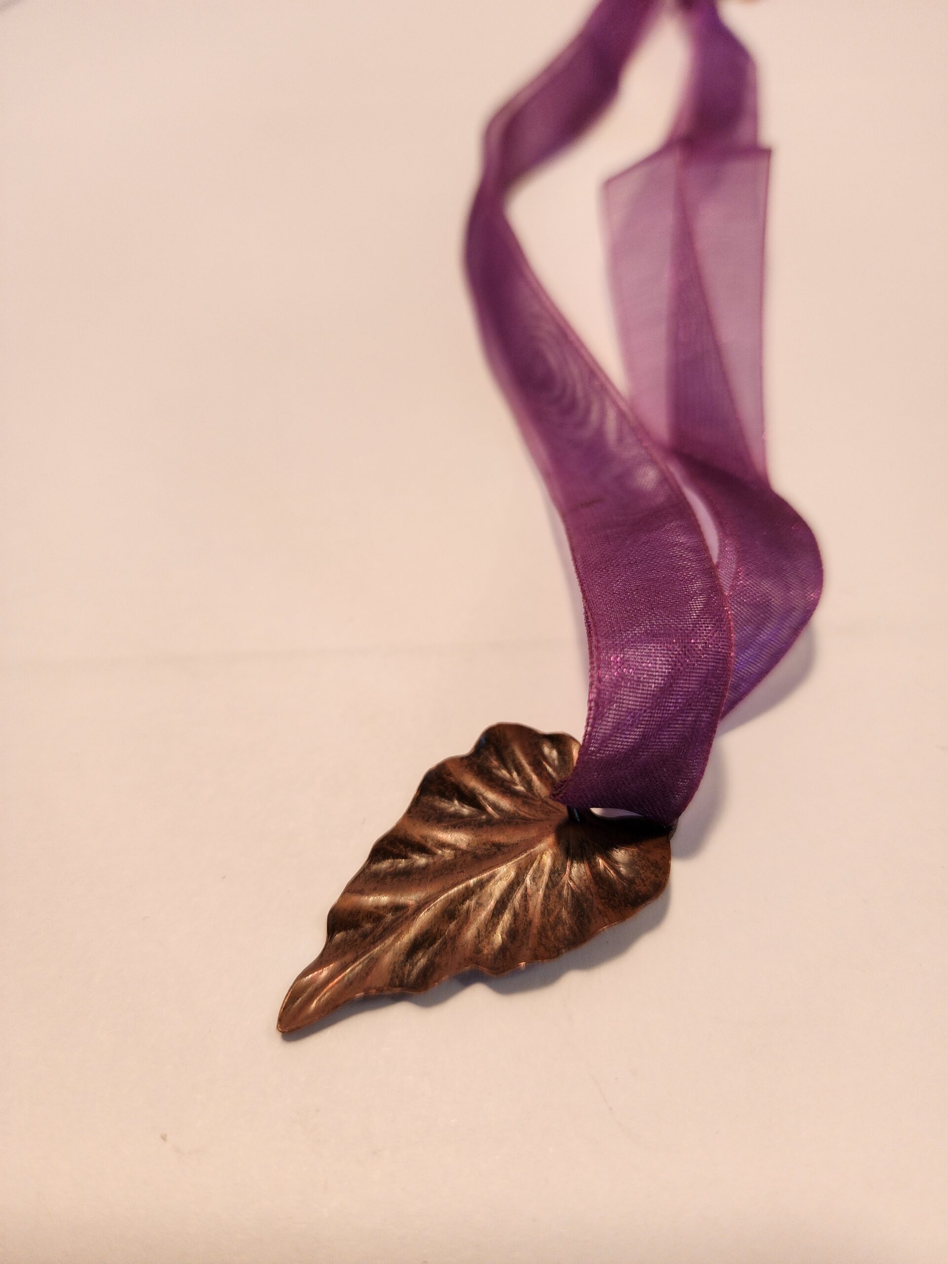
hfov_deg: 58.9
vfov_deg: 73.9
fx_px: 840
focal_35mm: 23
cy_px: 632
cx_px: 474
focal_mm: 6.4
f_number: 1.8
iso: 200
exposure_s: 1/120
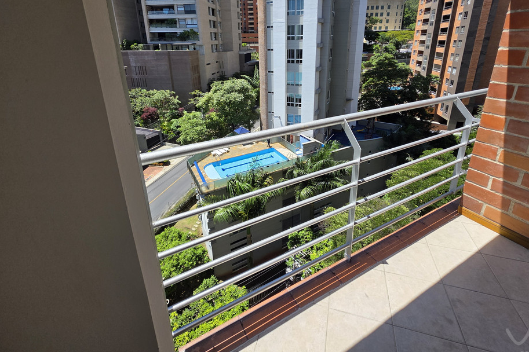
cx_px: 280
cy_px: 126
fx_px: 235
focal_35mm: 16
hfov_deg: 96.6
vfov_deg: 72.1
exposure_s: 1/1677
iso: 40
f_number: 1.9
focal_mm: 2.2
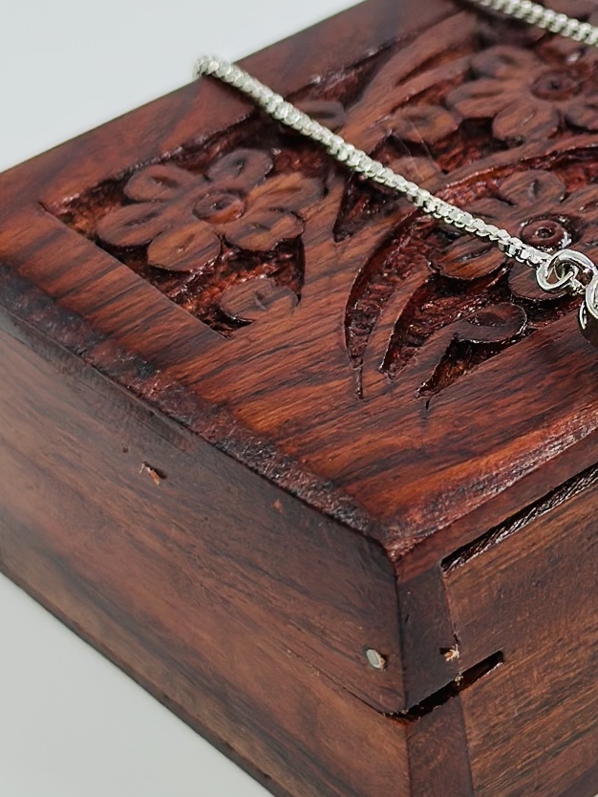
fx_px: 2671
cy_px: 178
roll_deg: +2.5
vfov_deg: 16.9
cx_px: 573
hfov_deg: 12.6
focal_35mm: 116
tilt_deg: -32.6
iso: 80
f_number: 1.78
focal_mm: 6.86
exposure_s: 1/1085
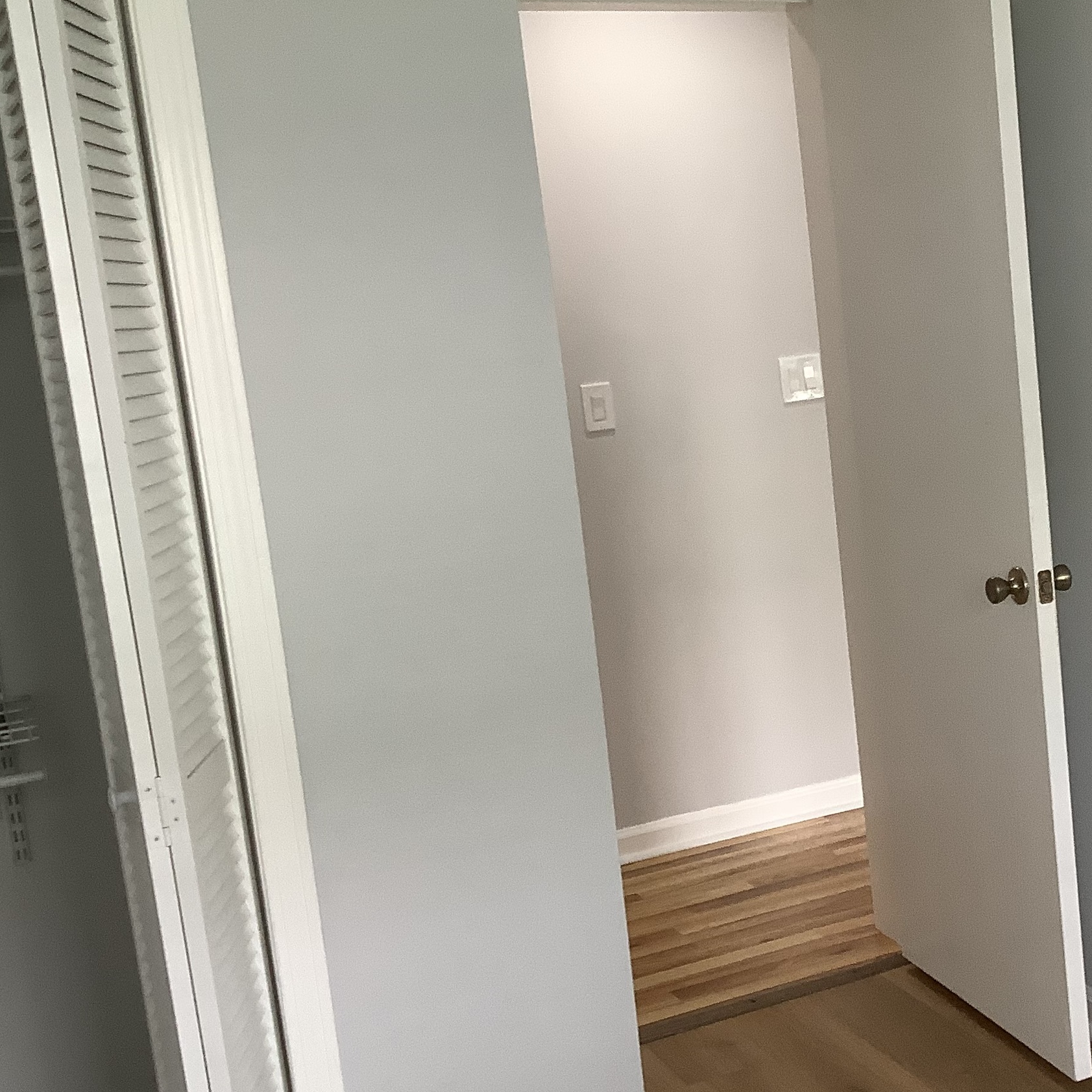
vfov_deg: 34.0
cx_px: 978
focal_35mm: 50
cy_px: 544
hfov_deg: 32.4
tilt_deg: -8.7
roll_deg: +3.9
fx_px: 1785
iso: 80
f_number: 2.4
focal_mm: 3.3
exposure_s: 1/60
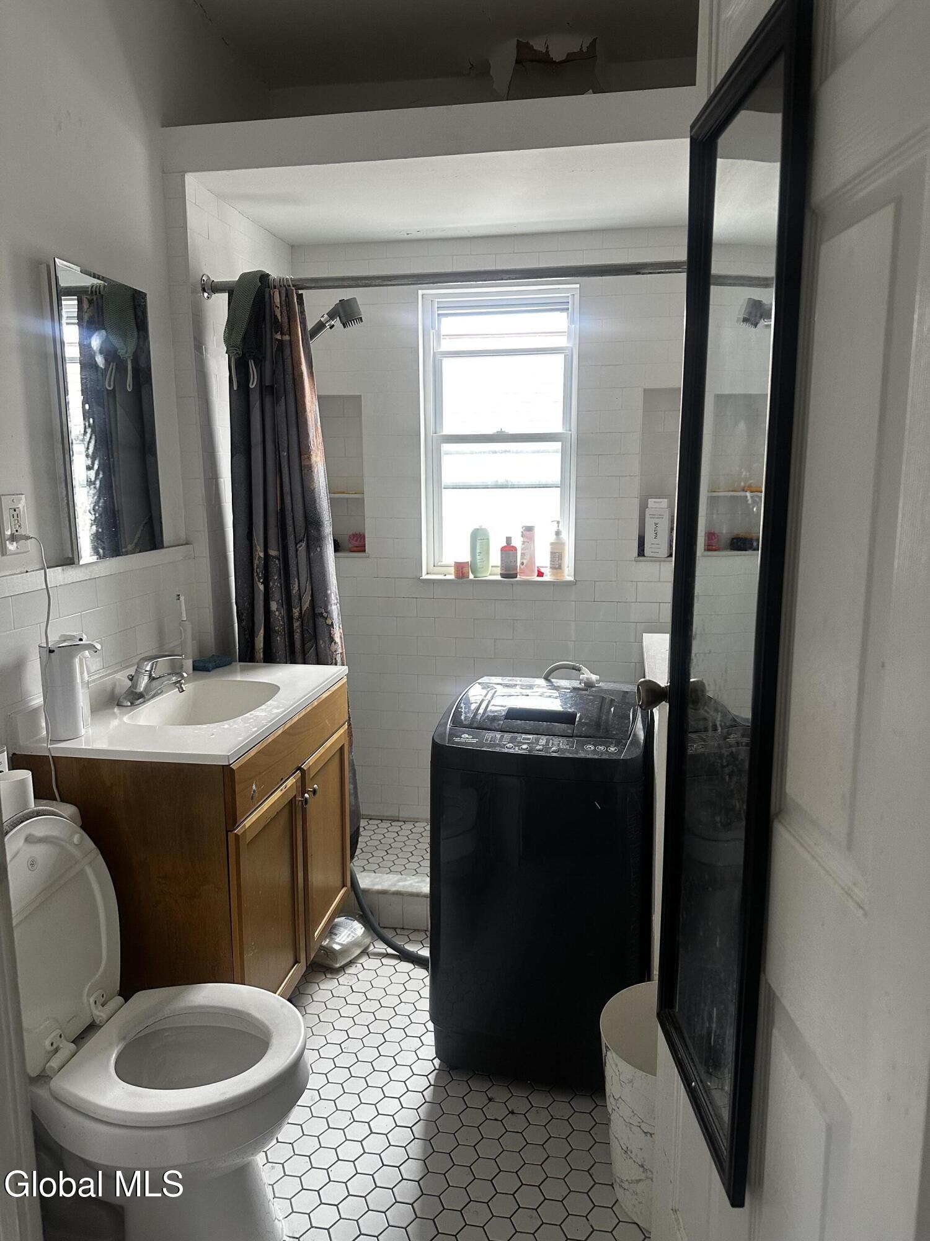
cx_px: 465
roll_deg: -0.5
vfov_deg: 71.6
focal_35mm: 24
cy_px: 620
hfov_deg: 56.8
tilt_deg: -9.1
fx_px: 860
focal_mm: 6.86
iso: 250
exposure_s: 1/98
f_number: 1.78
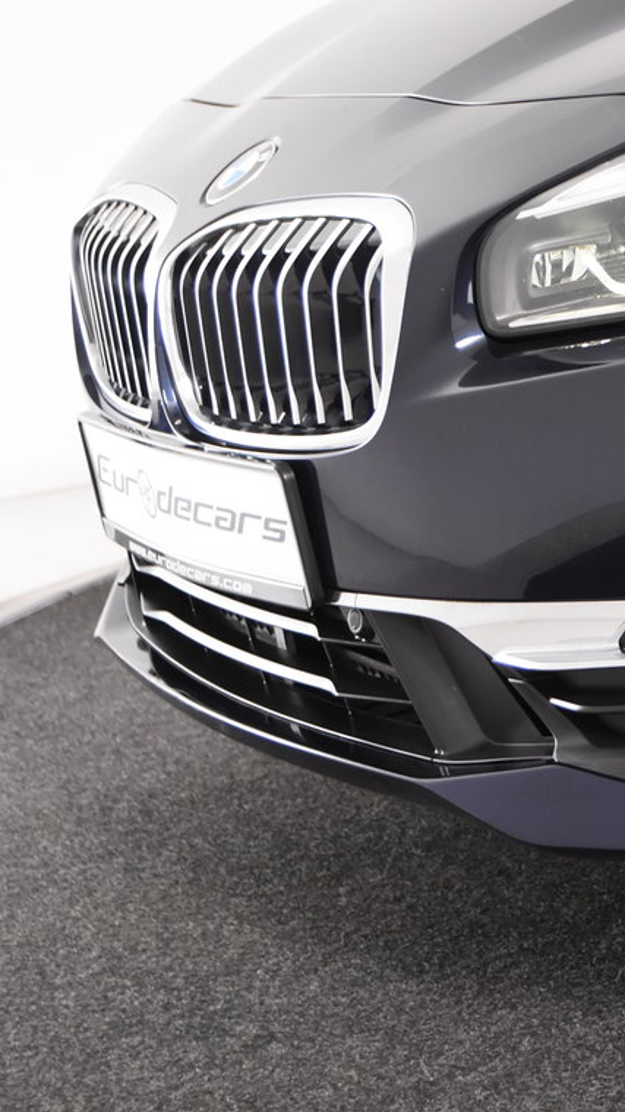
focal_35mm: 90
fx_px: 2654
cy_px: 501
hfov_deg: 12.9
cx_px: 880
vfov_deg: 23.7
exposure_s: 1/60
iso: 1600
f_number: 4
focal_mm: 34
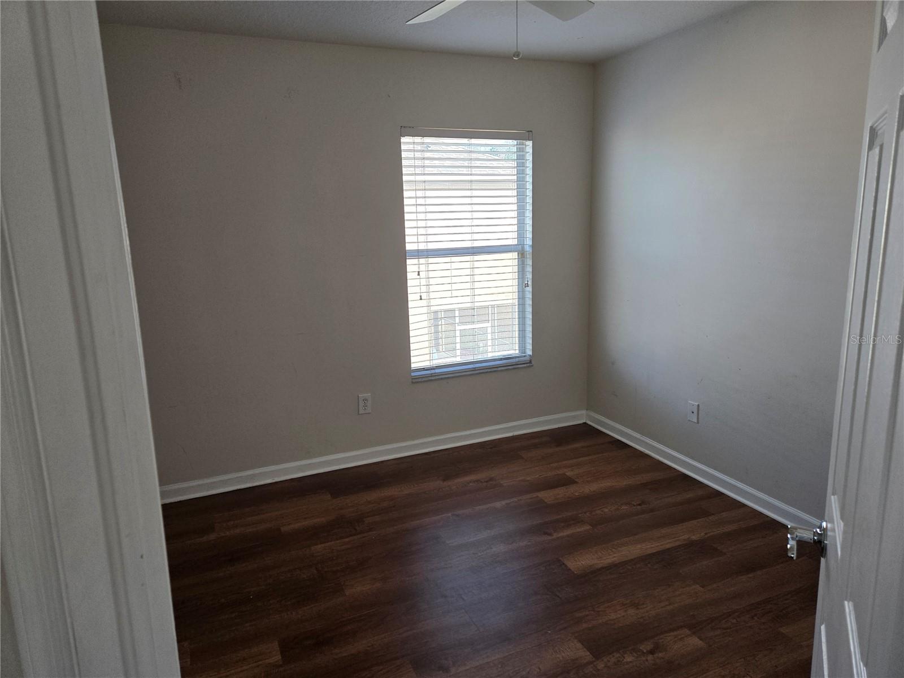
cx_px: 452
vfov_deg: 58.9
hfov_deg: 73.9
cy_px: 339
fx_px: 601
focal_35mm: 23
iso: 160
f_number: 1.8
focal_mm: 5.4
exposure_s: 1/180
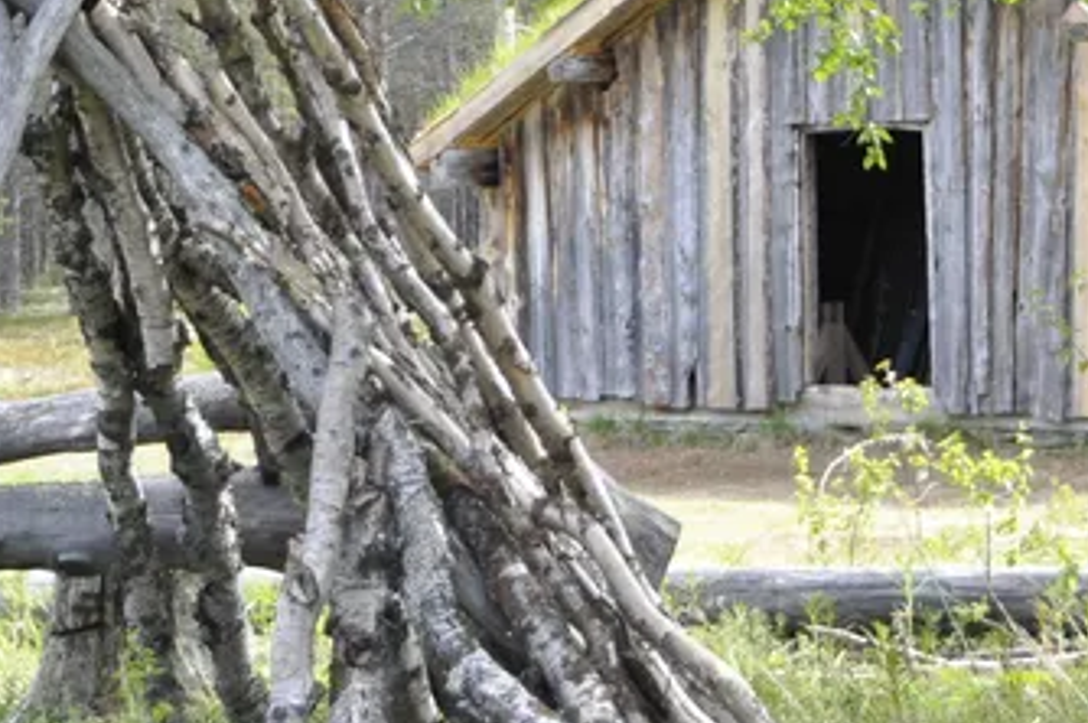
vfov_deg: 9.5
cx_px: 55
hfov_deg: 14.2
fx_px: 4303
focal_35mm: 143
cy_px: -88
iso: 200
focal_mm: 31
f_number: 4.5
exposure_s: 1/200
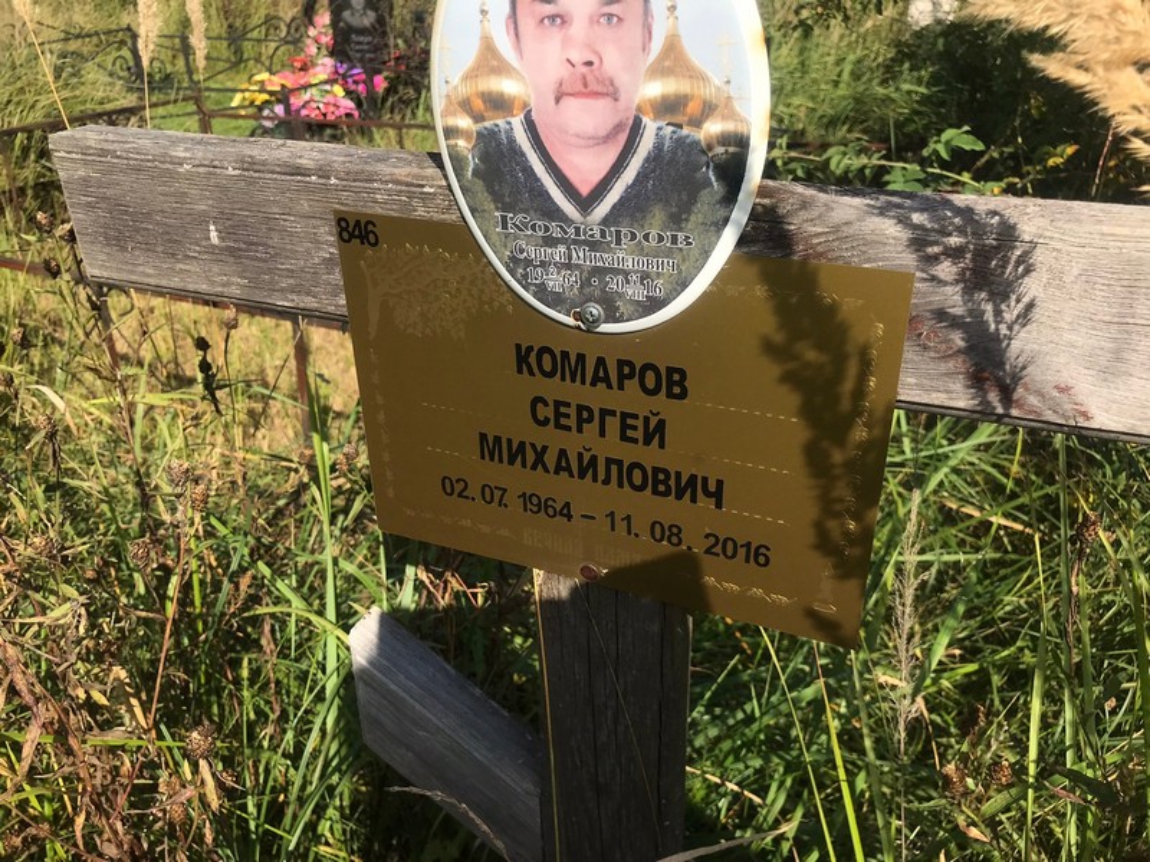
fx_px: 930
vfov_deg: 49.7
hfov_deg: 63.4
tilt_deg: -25.7
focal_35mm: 28
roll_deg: +1.1
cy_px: 431
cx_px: 575
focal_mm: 3.99
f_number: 1.8
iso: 20
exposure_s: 1/3300
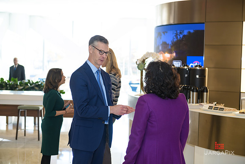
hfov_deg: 28.8
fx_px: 476
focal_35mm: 70
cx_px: 122
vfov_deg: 19.5
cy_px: 82
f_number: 3.2
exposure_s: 1/125
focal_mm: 70
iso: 400
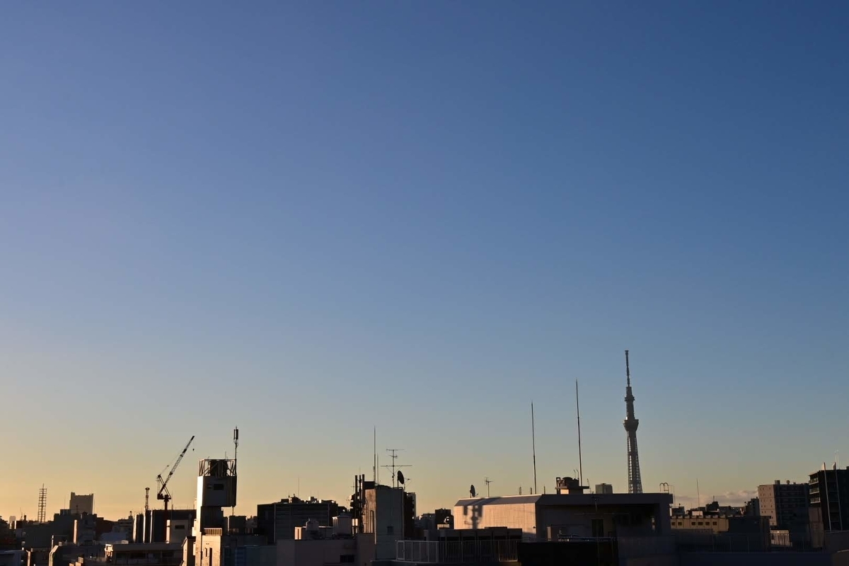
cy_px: 283
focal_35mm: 44
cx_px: 424
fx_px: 1038
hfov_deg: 44.5
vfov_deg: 30.5
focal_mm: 29.5
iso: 200
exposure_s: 1/640
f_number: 11
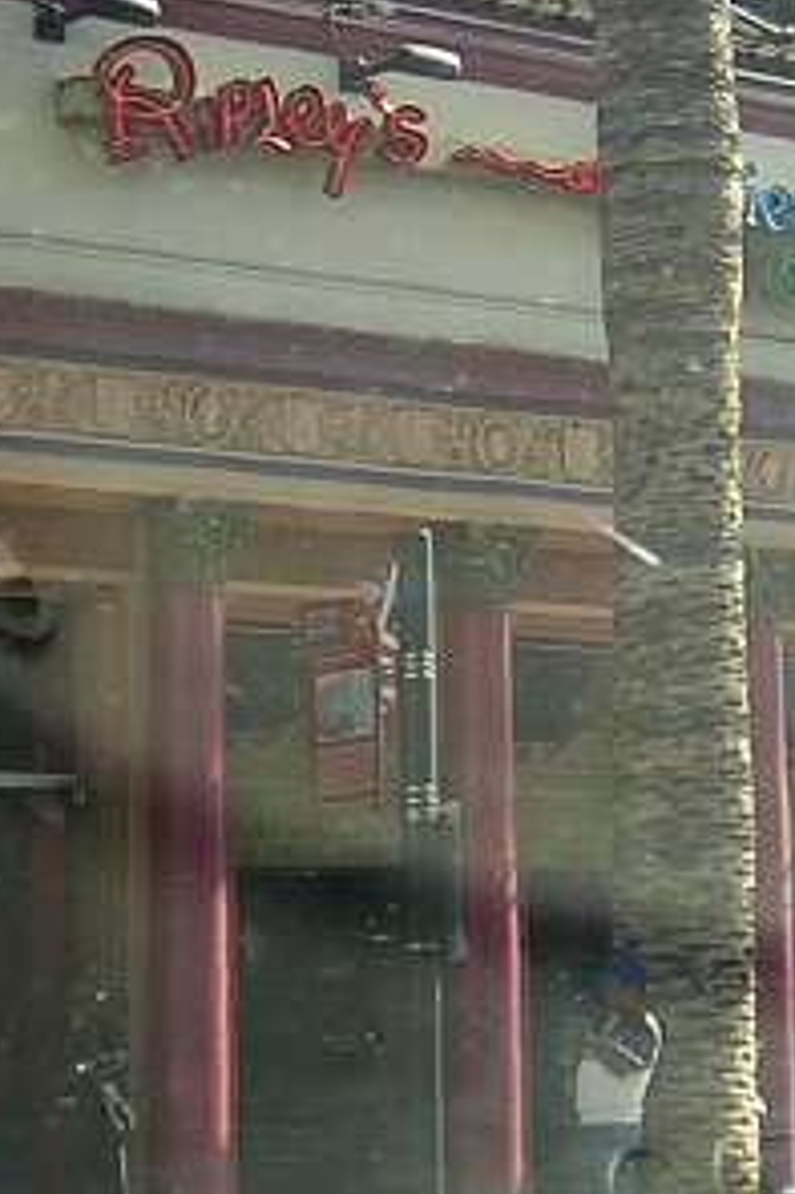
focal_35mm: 121
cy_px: 565
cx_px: 517
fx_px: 4013
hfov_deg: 11.3
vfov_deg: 16.9
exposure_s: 1/423
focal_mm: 5.6
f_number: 2.8
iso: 100
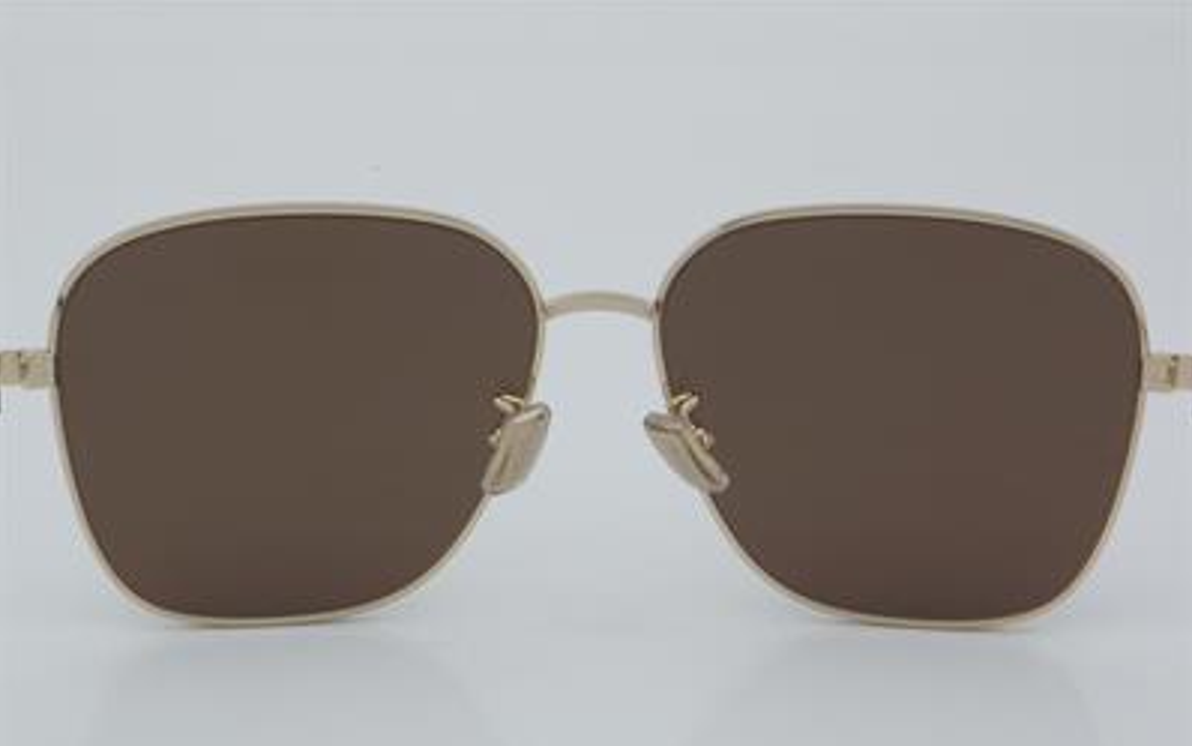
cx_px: 596
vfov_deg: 15.5
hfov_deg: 24.5
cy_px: 392
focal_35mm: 85
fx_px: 2746
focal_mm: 55
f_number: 32
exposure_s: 1/3
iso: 100
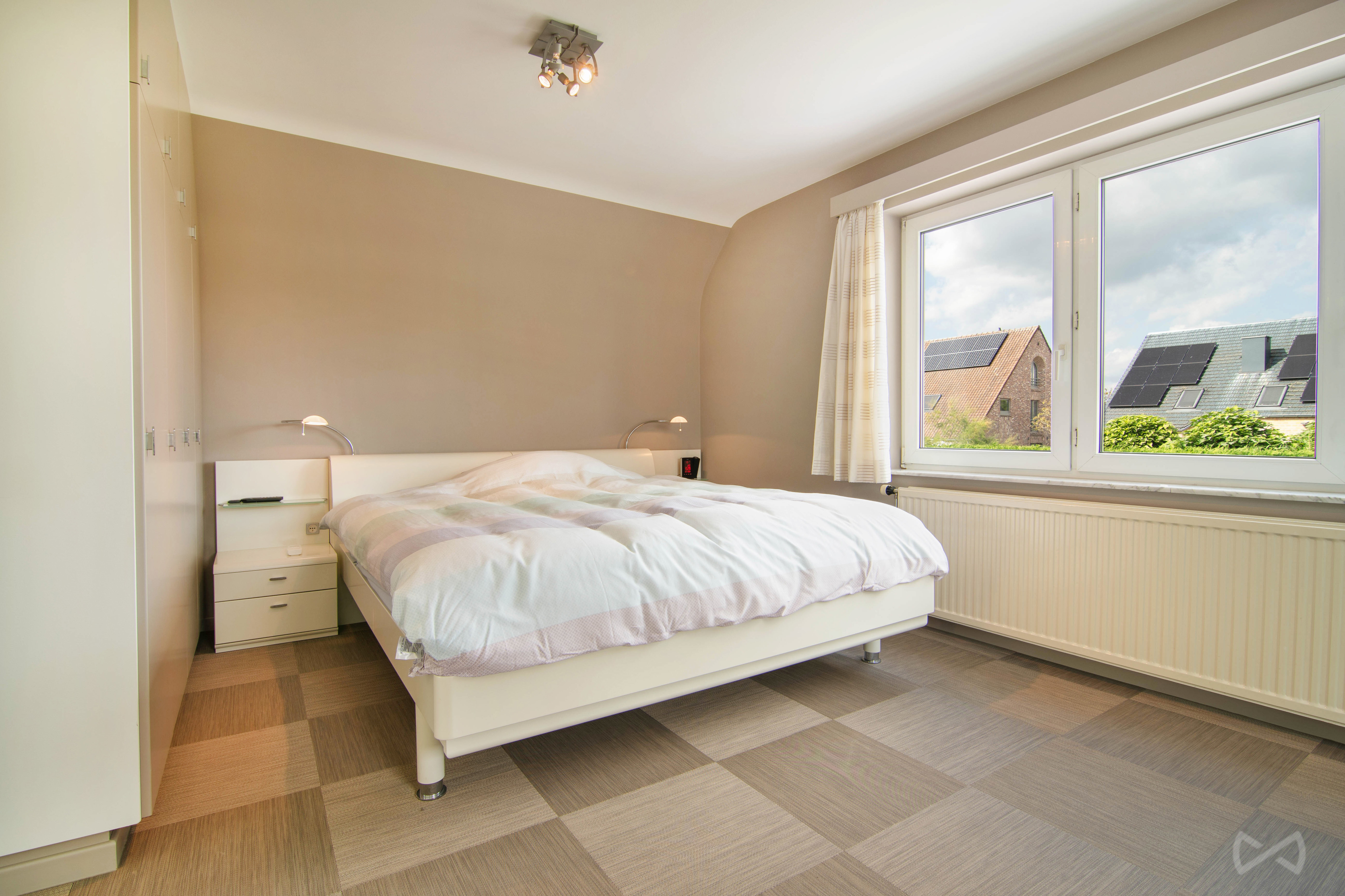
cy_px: 448
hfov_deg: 96.7
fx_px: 598
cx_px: 672
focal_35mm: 16
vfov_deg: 73.7
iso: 100
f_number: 8
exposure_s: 1/200
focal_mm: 11
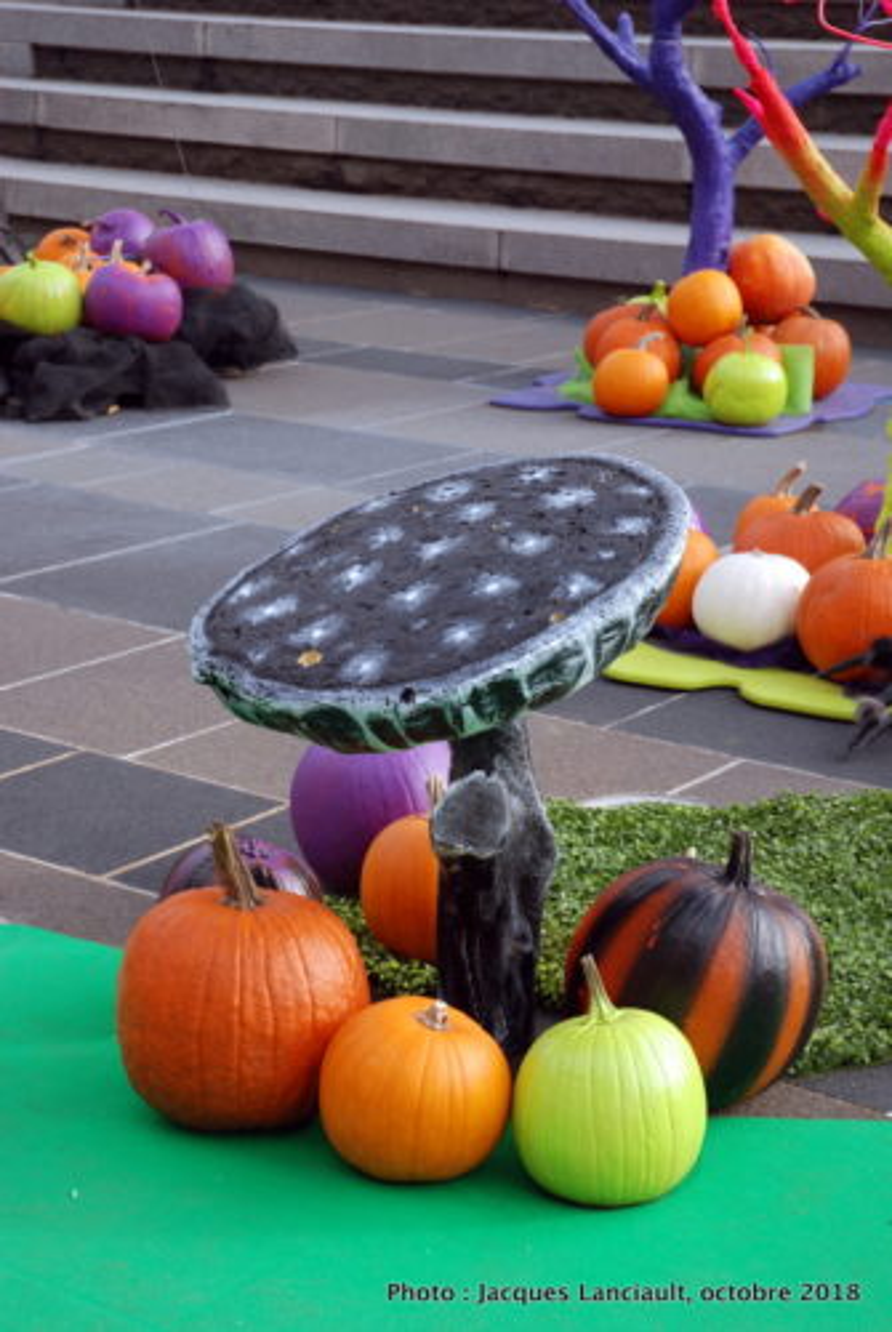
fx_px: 2555
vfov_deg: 29.2
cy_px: 666
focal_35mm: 69
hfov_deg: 19.8
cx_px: 446
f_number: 5
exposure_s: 1/100
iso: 100
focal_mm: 46
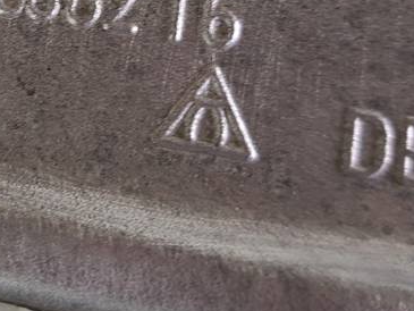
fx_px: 873
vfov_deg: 19.5
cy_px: -9
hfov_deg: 25.2
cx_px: -10
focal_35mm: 73
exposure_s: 1/100
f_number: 1.7
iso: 50
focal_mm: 4.2
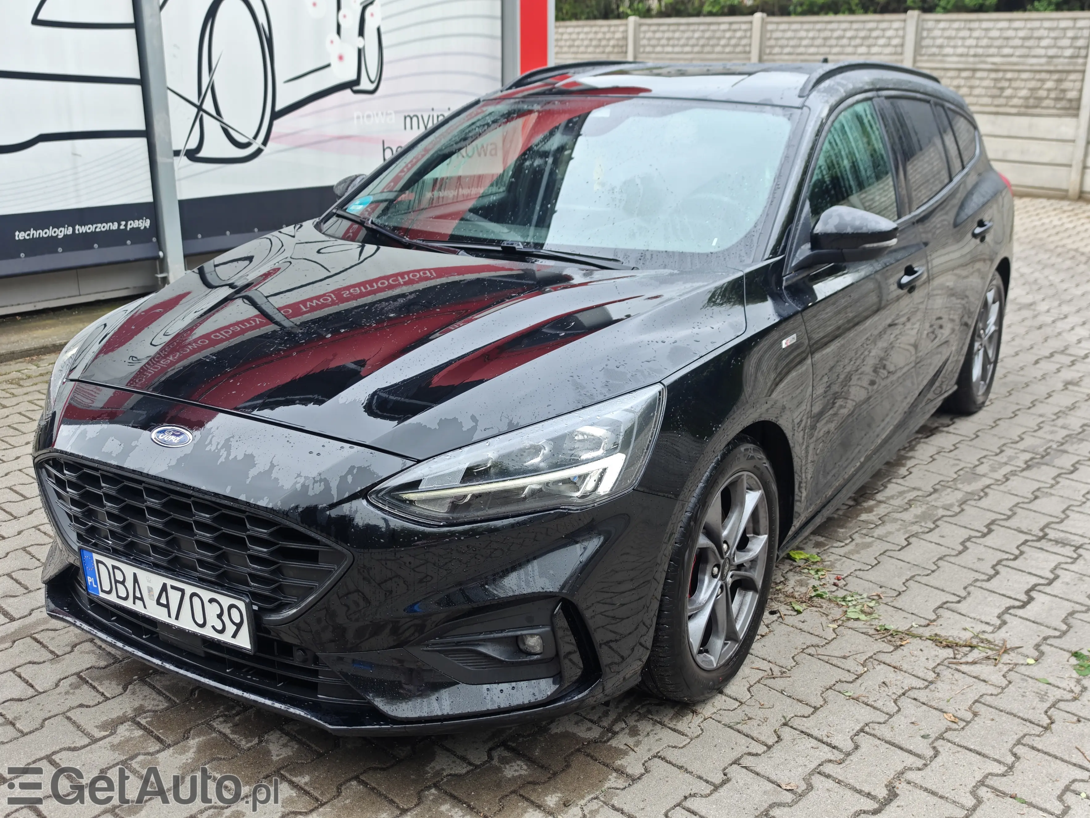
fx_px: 1102
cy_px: 409
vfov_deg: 40.7
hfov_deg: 52.6
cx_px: 545
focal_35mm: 35
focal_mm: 8.72
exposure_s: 1/112
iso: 50
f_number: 2
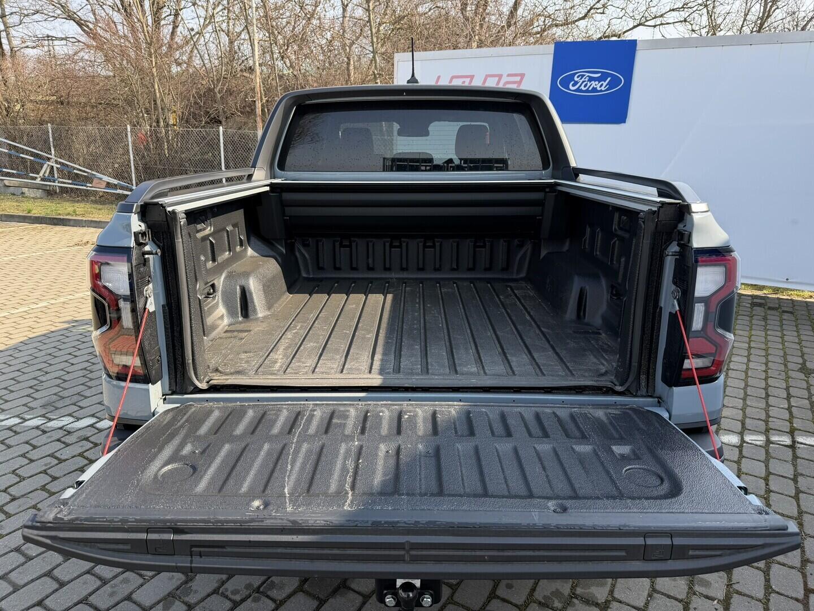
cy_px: 306
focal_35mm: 24
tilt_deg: -16.5
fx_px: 564
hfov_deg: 71.6
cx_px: 407
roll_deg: -0.7
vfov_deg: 56.8
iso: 80
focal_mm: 6.76
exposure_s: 1/822
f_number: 1.78
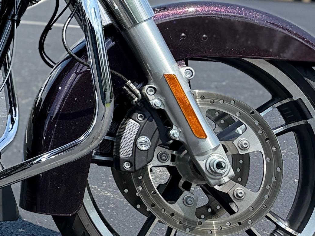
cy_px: 3
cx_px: -220
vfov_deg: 15.6
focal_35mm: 93
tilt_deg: -6.1
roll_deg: -2.9
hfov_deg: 17.7
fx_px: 846
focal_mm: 6.76
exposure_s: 1/2703
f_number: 1.78
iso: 100
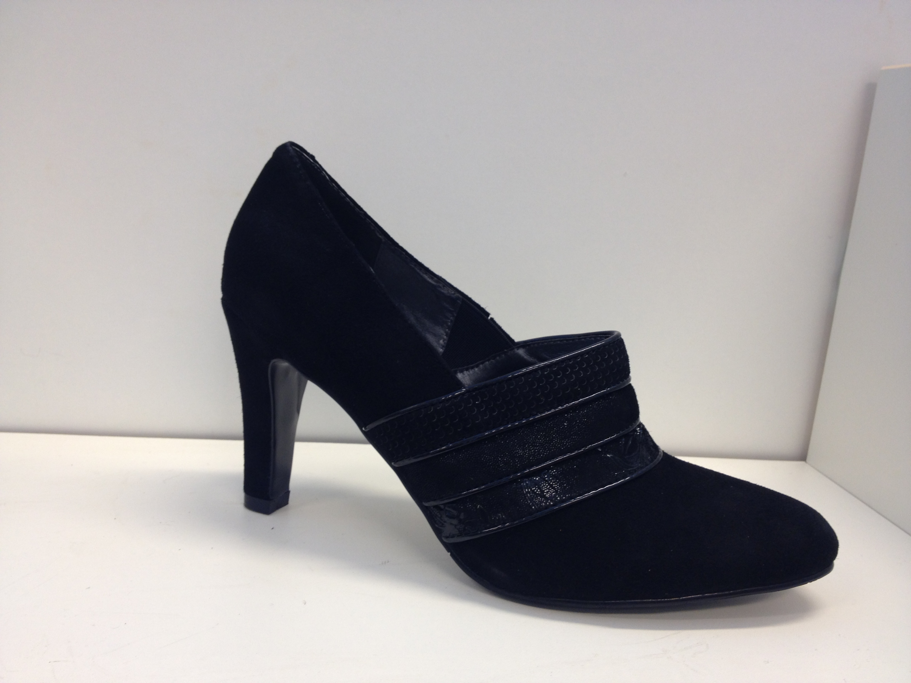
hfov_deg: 52.6
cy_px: 342
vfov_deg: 40.7
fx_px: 921
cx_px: 456
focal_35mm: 35
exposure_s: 1/20
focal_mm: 4.28
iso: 64
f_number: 2.4
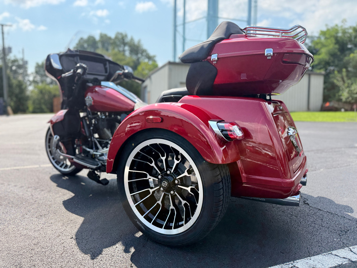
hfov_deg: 71.6
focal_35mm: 24
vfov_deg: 56.8
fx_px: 247
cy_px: 134
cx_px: 178
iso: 100
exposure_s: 1/2703
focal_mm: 6.76
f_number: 1.78
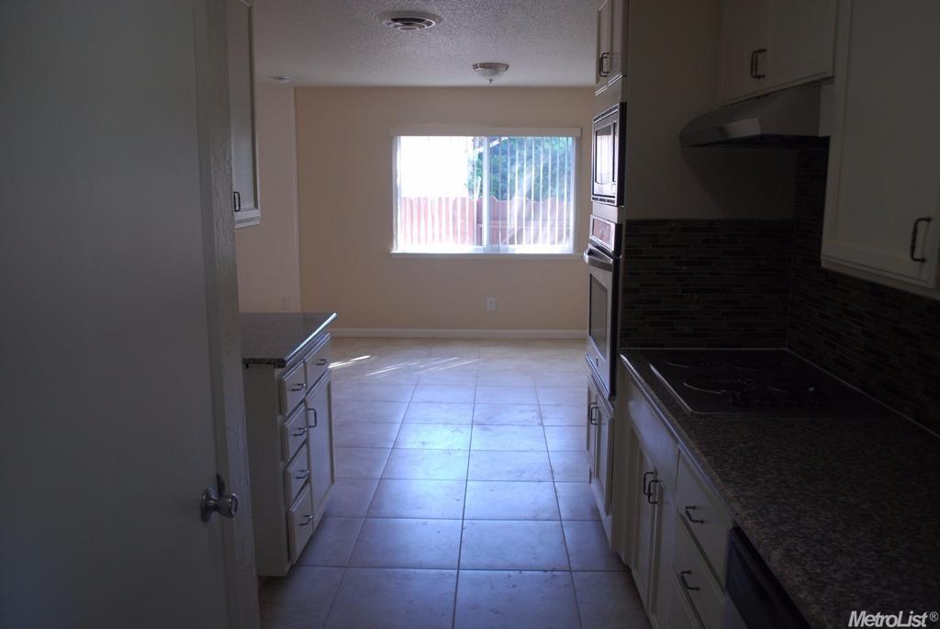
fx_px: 706
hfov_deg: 67.3
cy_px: 314
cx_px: 470
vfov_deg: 48.0
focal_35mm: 27
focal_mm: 18
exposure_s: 1/60
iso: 400
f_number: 4
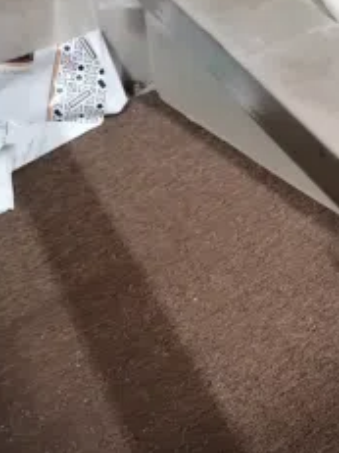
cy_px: 229
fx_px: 588
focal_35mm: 45
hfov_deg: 31.4
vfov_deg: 42.1
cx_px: 268
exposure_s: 1/50
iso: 800
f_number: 1.8
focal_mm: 5.3
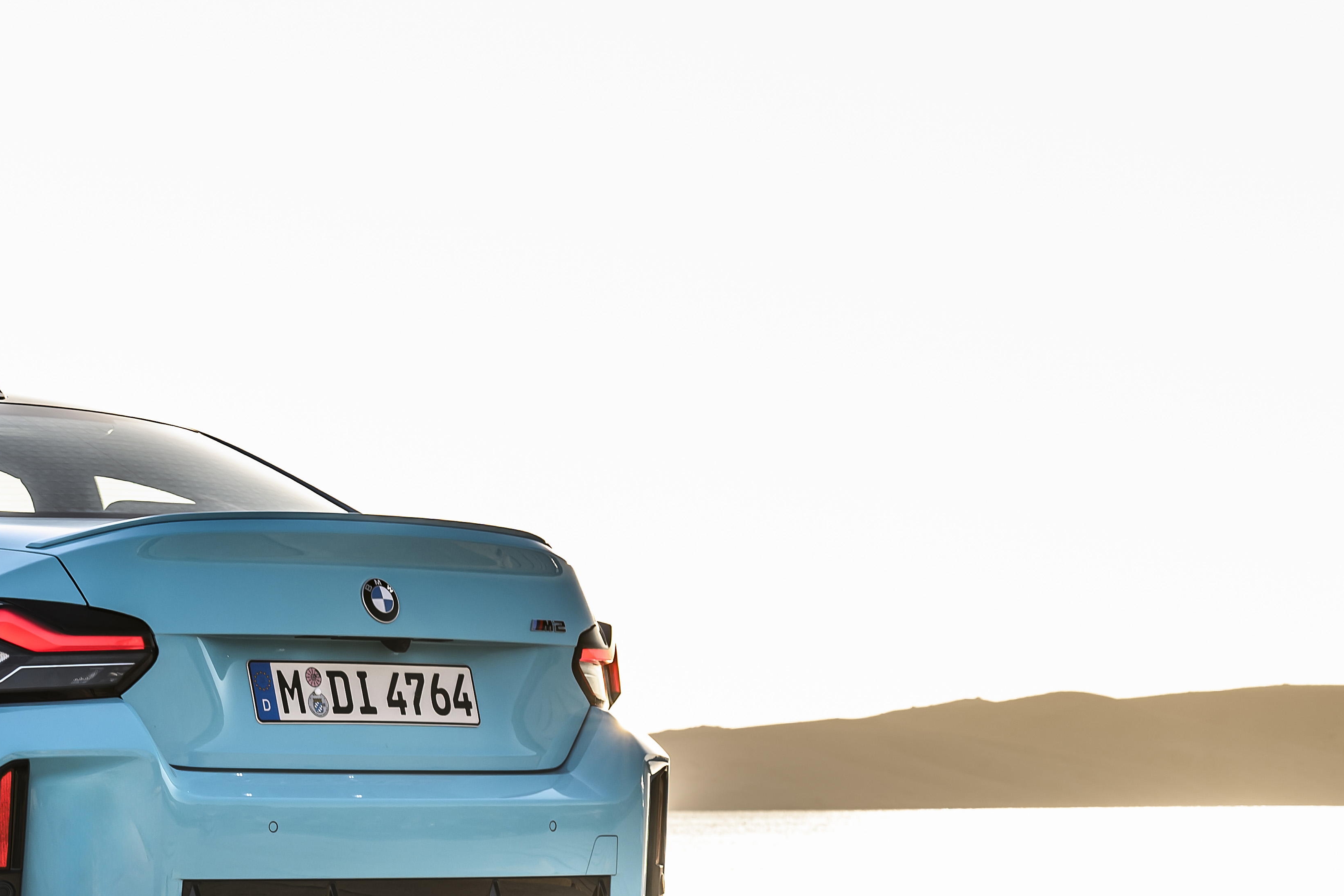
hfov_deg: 16.5
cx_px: -155
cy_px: 1014
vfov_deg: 11.2
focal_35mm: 120
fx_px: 4480
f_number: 6.3
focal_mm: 48
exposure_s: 1/40
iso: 32
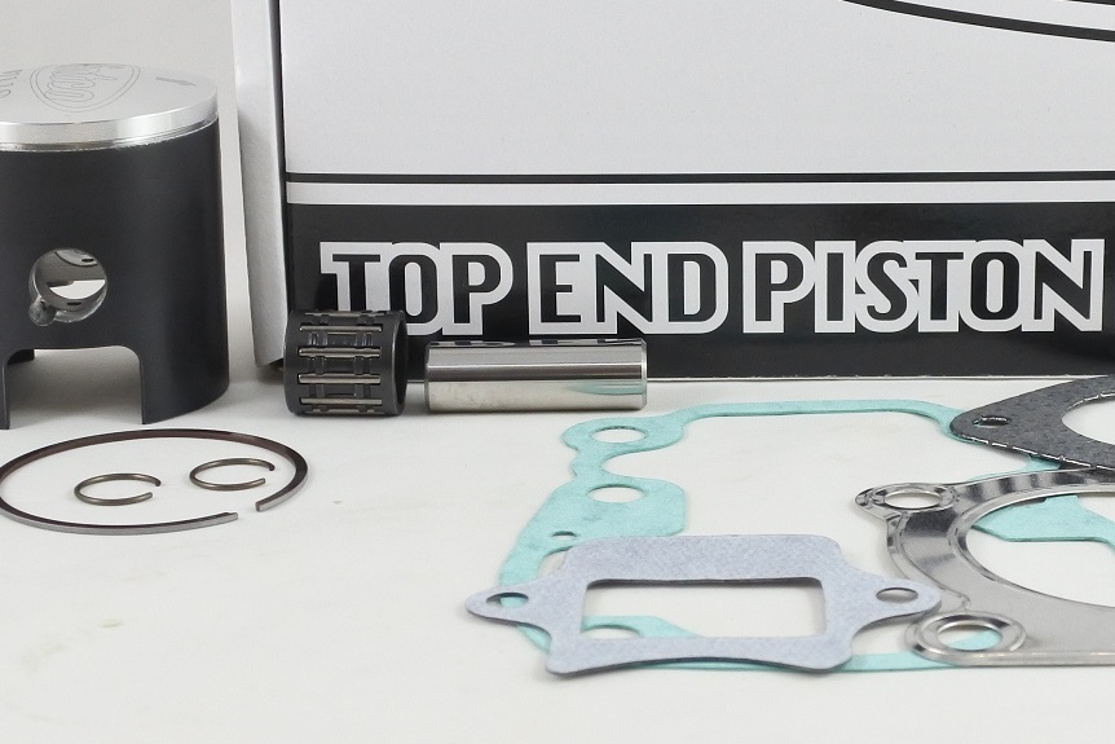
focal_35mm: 72
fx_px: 2230
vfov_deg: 18.6
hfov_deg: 28.1
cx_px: 568
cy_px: 51
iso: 500
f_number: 4
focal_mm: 14
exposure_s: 1/125
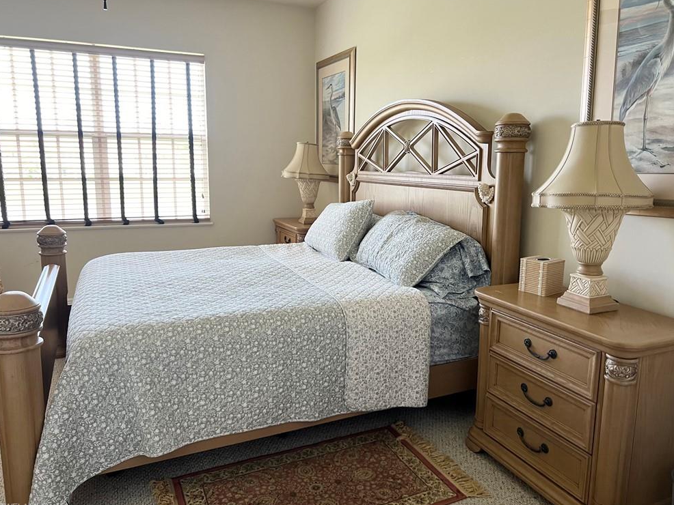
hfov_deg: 65.3
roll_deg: -0.3
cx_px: 347
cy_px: 252
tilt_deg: -9.3
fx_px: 526
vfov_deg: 51.4
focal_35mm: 27
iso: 100
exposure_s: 1/60
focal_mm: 5.7
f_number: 1.5
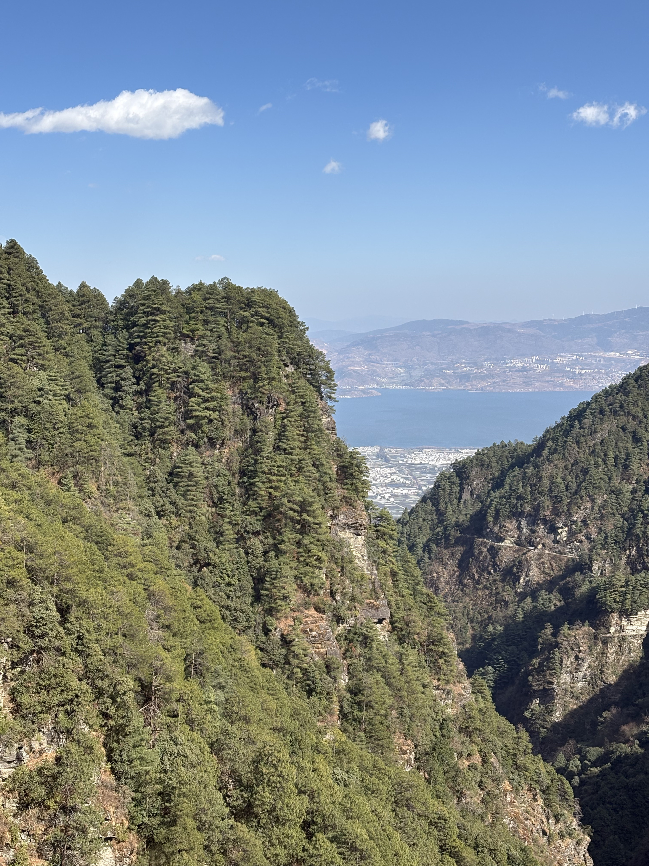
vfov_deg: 36.8
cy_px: 433
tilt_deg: -4.8
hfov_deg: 28.0
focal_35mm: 52
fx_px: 1300
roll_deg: -0.4
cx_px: 324
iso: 32
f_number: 1.6
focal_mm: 5.96
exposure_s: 1/2994
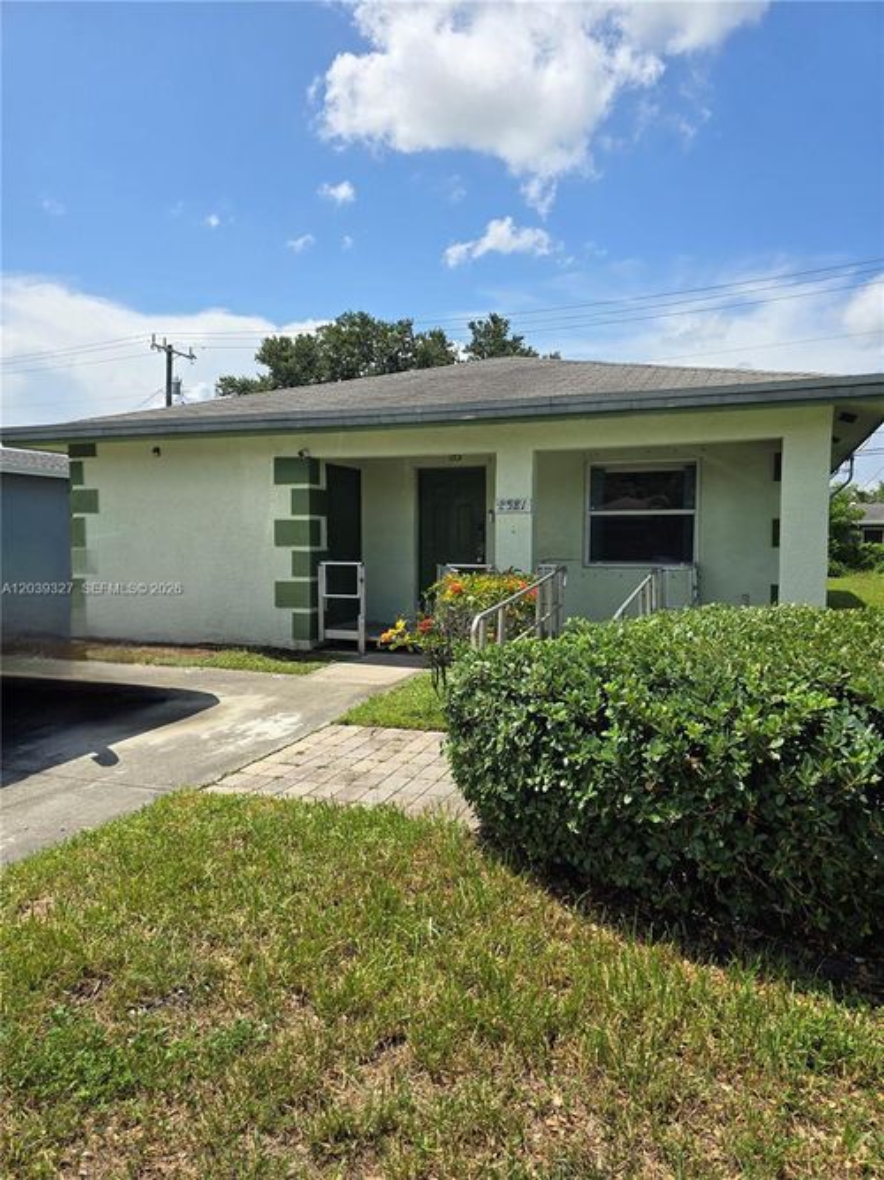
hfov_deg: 58.9
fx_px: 783
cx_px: 442
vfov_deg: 73.9
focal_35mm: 23
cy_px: 590
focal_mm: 6.3
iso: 12
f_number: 1.7
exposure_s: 1/833
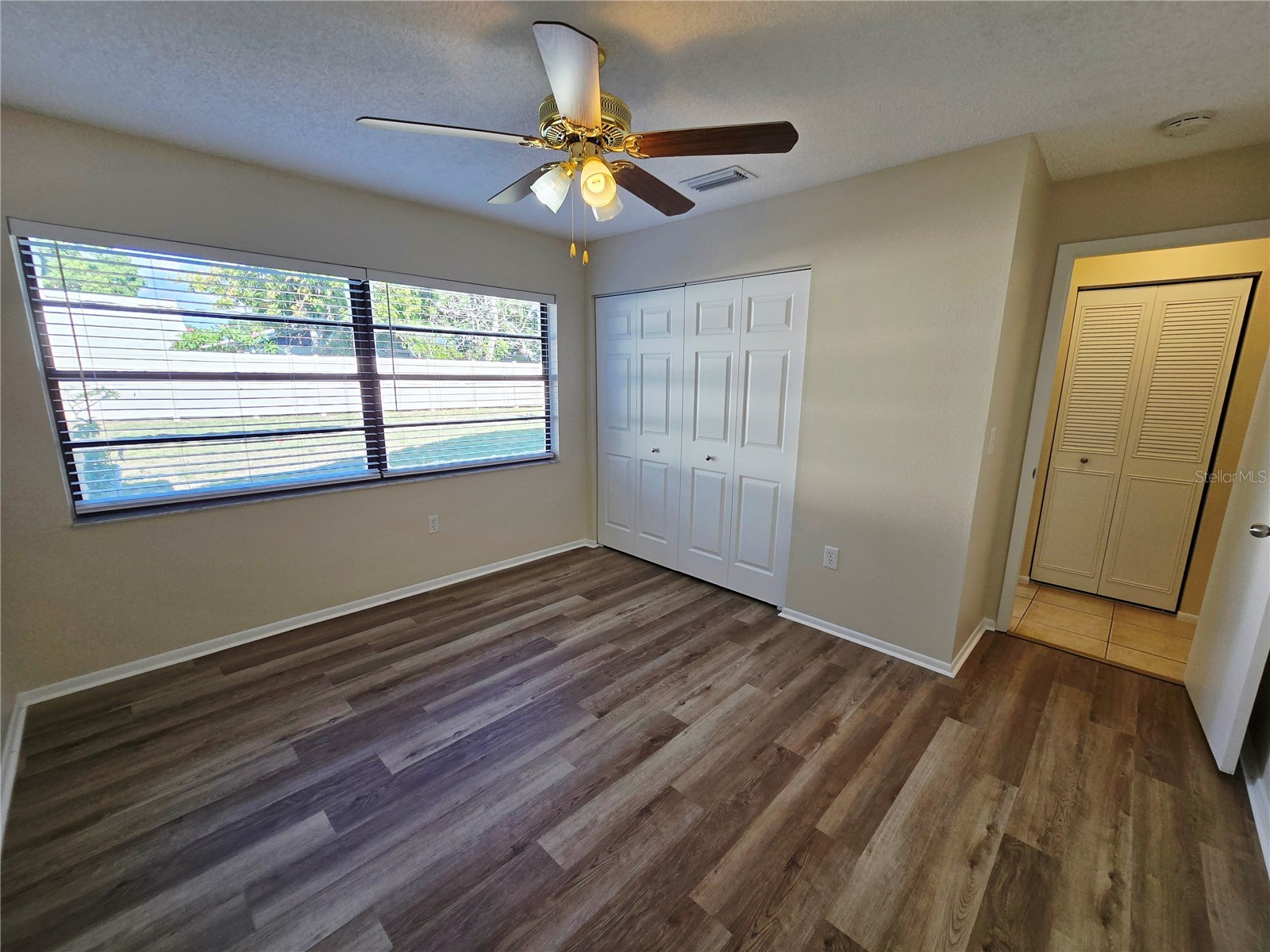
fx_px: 477
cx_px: 635
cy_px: 476
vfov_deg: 89.9
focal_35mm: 13
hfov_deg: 106.2
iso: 50
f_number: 2.2
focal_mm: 2.2
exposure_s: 1/143
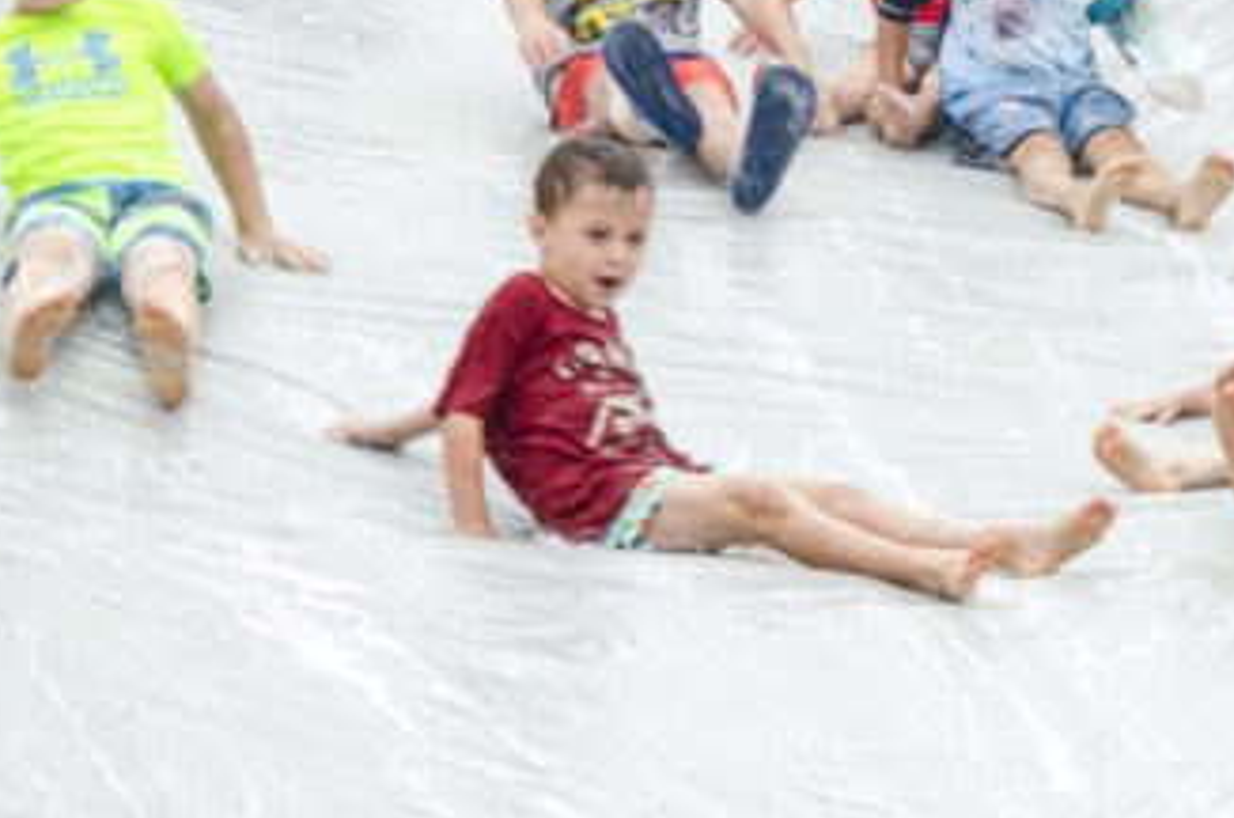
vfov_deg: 4.6
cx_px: 1332
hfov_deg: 6.8
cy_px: 362
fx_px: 10269
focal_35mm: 300
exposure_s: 1/80
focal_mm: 85
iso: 1250
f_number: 29
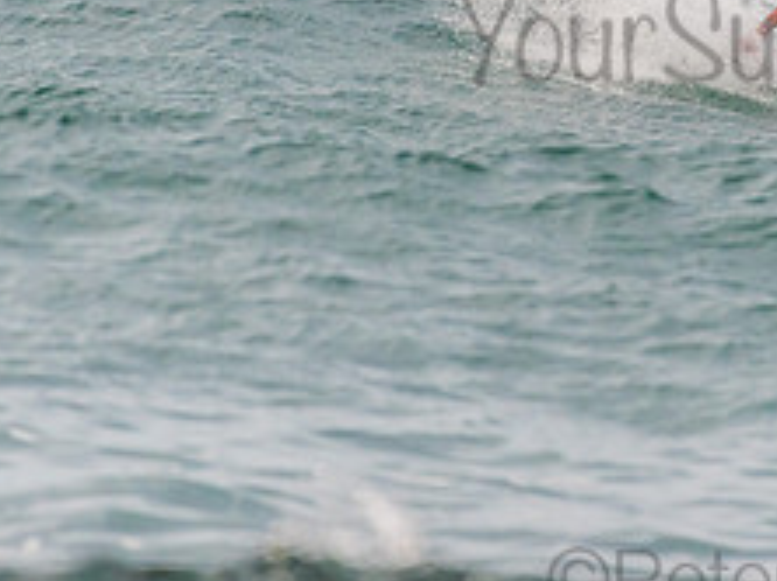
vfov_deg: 1.2
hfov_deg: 1.6
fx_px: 28207
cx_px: 819
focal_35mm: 1258
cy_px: 2
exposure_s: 1/1600
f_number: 5.6
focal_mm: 500
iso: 1100
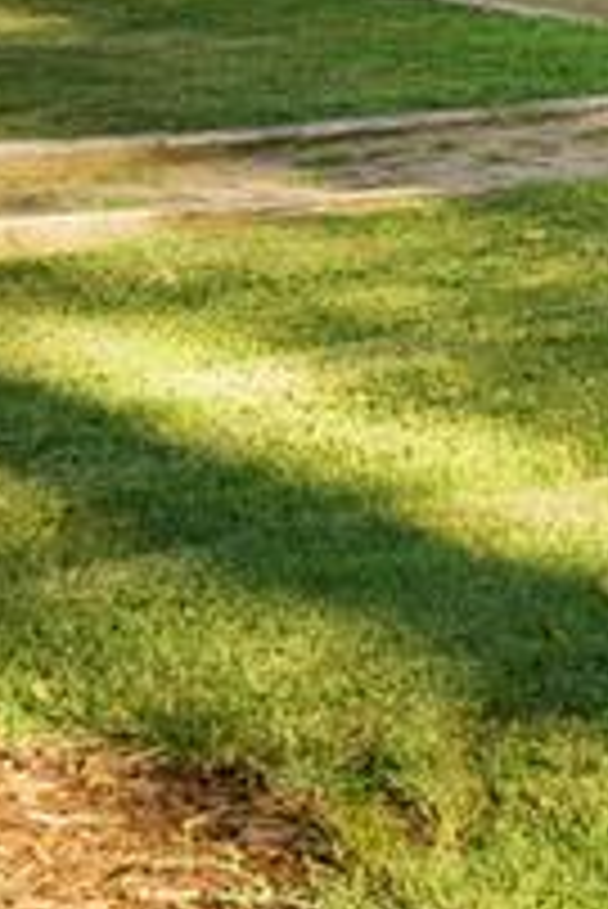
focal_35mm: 162
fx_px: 4097
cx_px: 2990
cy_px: -688
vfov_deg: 11.8
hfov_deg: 5.9
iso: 640
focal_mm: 16
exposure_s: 1/40
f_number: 8
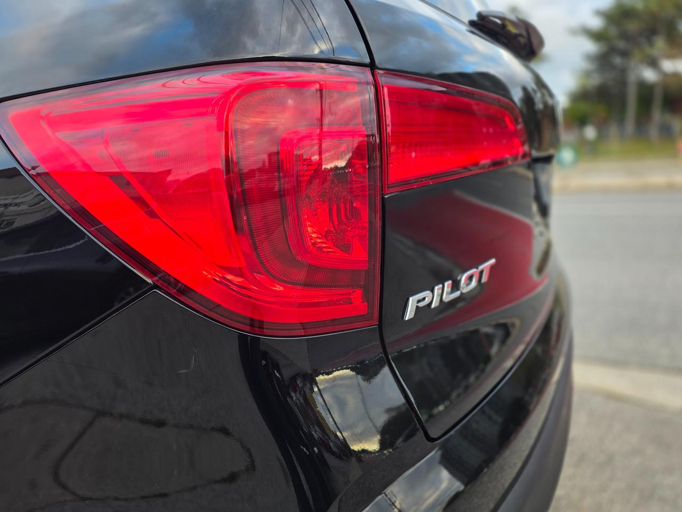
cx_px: 341
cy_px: 256
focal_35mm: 23
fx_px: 453
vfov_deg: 58.9
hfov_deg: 73.9
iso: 64
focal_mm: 6.25
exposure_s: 1/180
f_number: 1.7
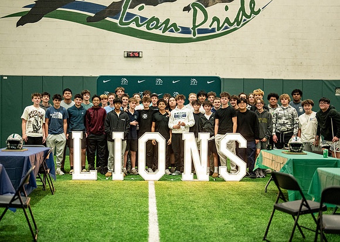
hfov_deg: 34.9
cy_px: 126
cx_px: 168
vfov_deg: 25.3
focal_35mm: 56
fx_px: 540
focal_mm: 50
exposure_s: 1/320
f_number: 1.2
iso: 1250
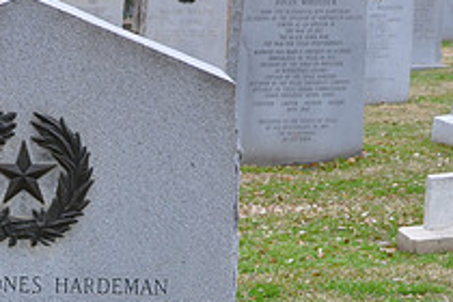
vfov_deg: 12.9
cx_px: 37
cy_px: 370
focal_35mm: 103
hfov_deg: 19.4
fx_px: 1301
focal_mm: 25
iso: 200
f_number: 7.1
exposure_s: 1/50
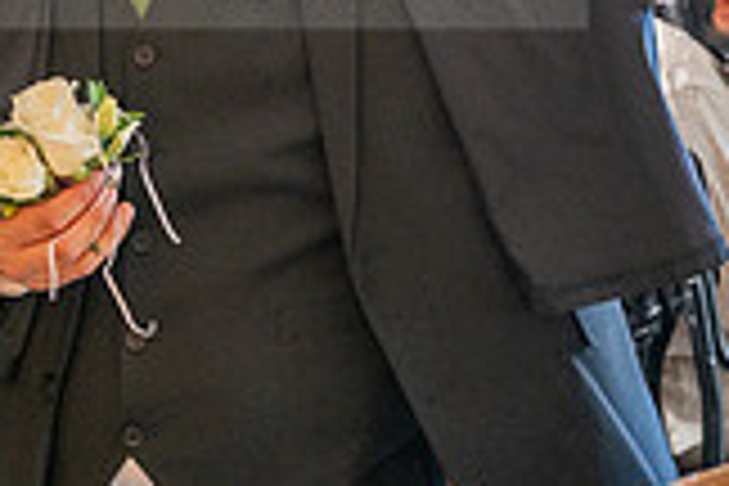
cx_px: 207
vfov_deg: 15.4
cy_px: -79
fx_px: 1741
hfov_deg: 23.5
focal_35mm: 86
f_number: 2.8
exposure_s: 1/100
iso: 500
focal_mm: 24
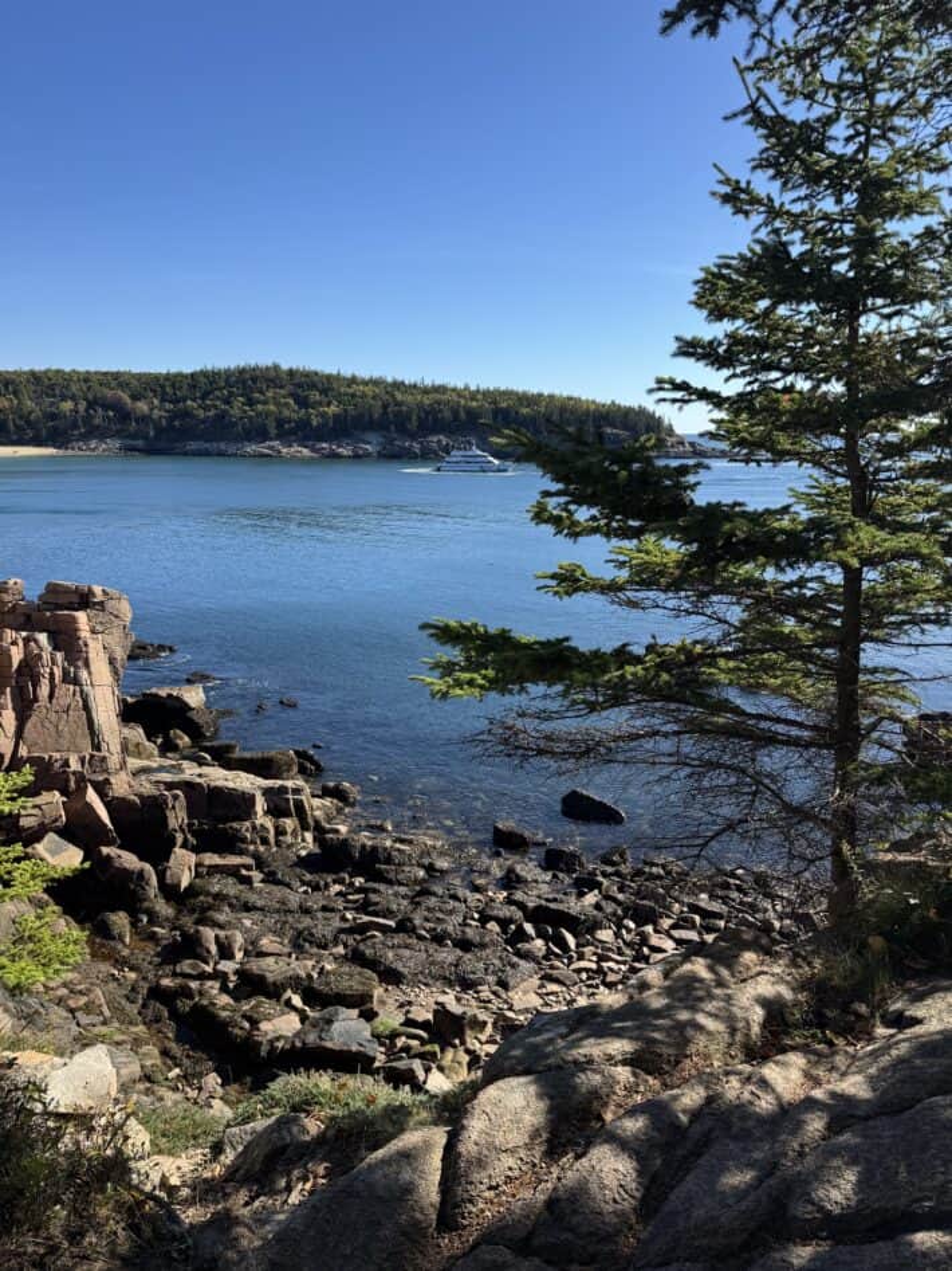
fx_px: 880
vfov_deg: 71.6
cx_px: 476
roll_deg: -0.6
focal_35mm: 24
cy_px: 636
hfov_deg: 56.8
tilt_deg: -13.1
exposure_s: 1/3096
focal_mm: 6.76
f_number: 1.78
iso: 80
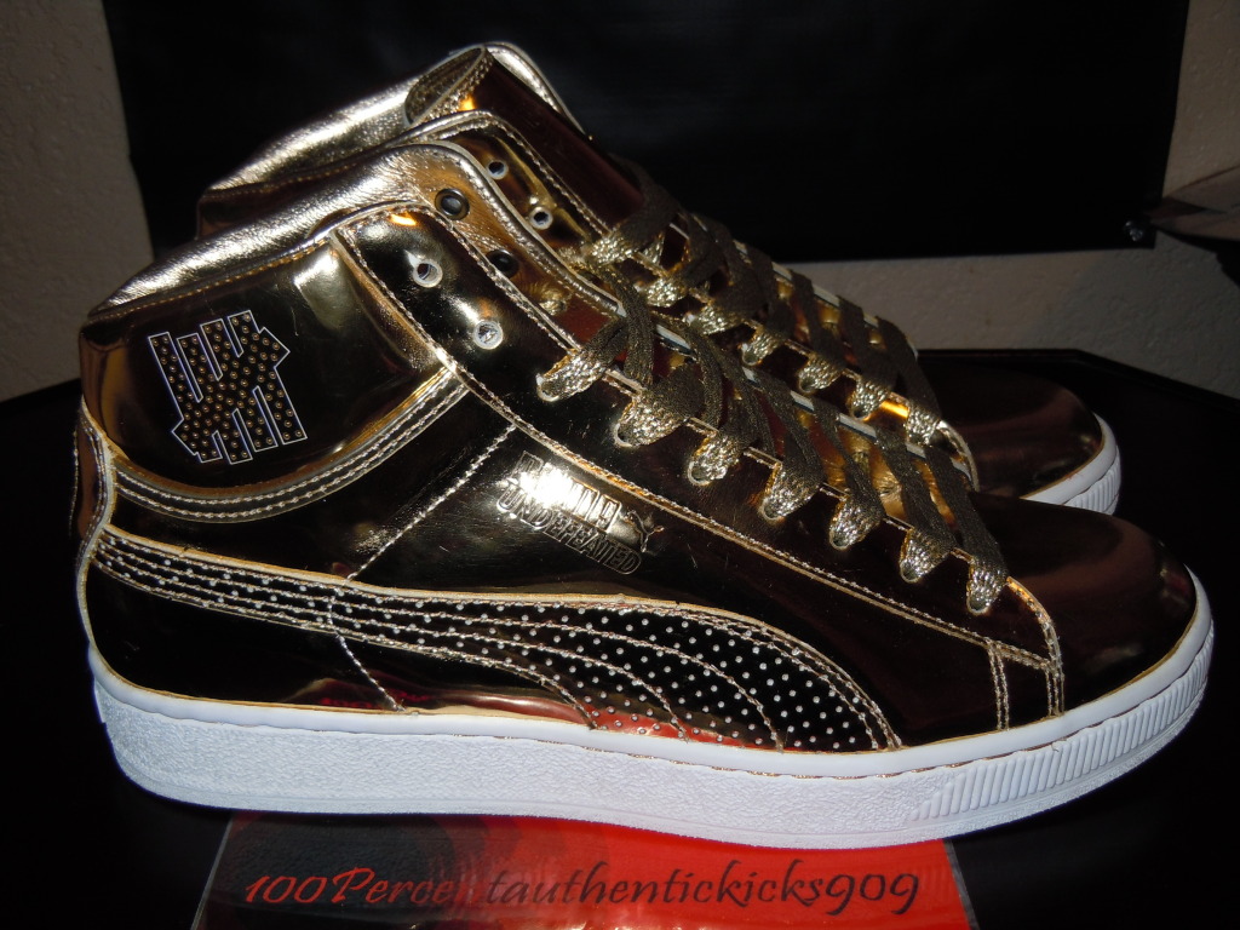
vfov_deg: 36.8
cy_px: 465
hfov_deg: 47.9
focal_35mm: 39
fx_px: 1397
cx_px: 620
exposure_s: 1/30
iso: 160
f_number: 3.7
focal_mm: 7.1
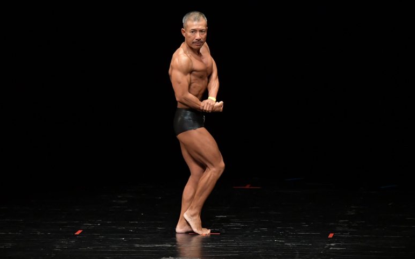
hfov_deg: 7.2
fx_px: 3303
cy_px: 127
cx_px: 208
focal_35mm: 292
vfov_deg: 4.5
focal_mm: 190
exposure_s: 1/400
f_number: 5.6
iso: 3200
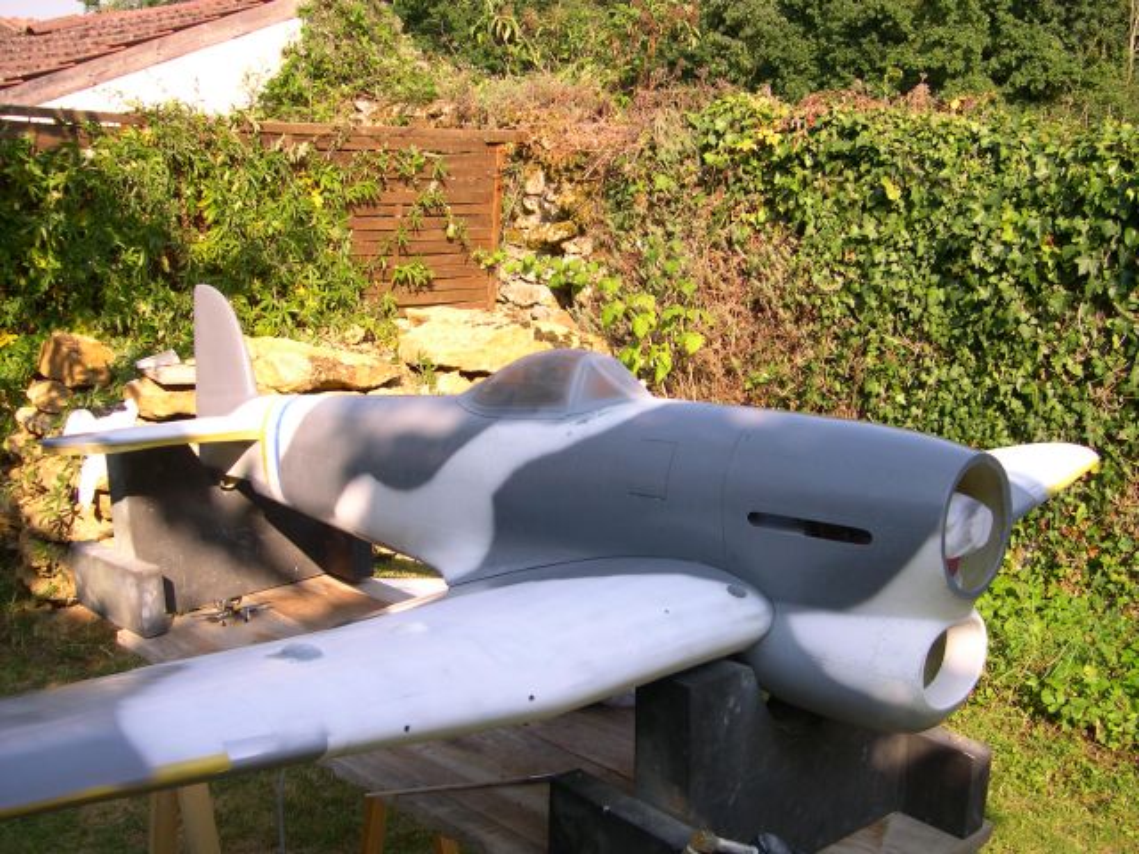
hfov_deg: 49.0
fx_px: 1250
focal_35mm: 38
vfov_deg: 37.7
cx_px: 570
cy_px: 427
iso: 100
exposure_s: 1/574
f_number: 2.8
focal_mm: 8
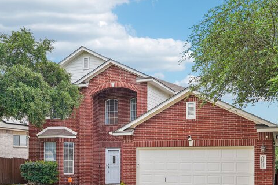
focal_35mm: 40
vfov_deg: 33.2
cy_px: 121
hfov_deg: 48.4
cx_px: 155
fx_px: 309
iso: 100
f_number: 8
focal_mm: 30
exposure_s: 1/125
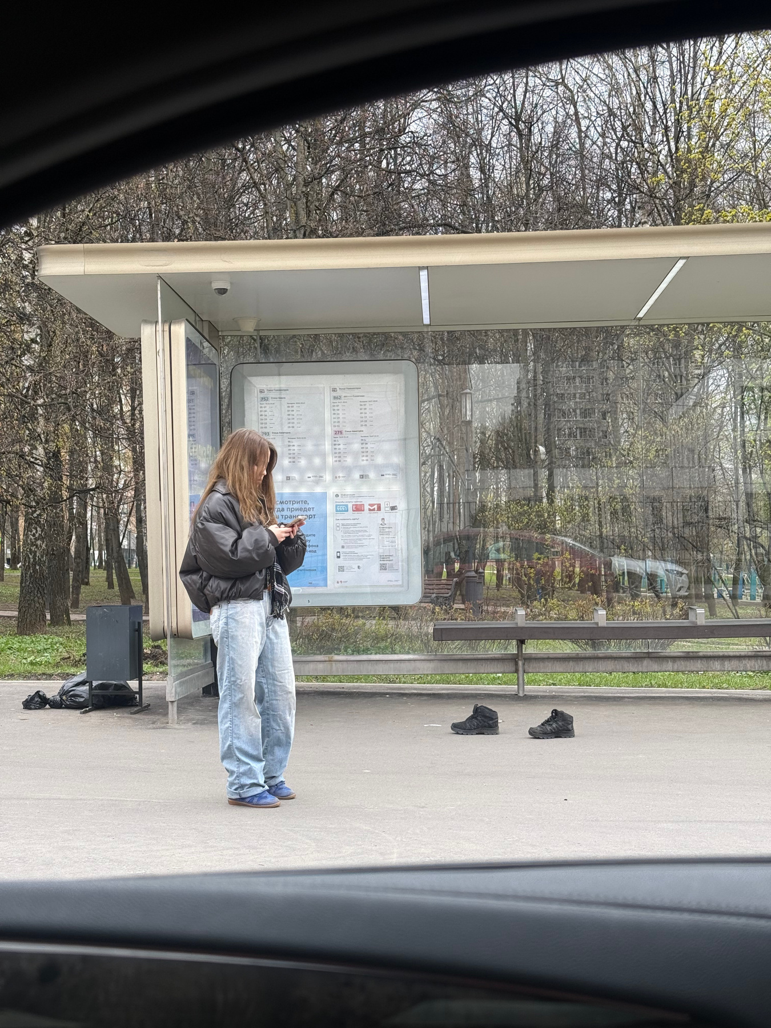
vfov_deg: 39.7
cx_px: 386
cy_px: 514
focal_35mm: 48
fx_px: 1425
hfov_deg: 30.3
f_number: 1.78
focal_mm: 6.76
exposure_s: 1/276
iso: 64
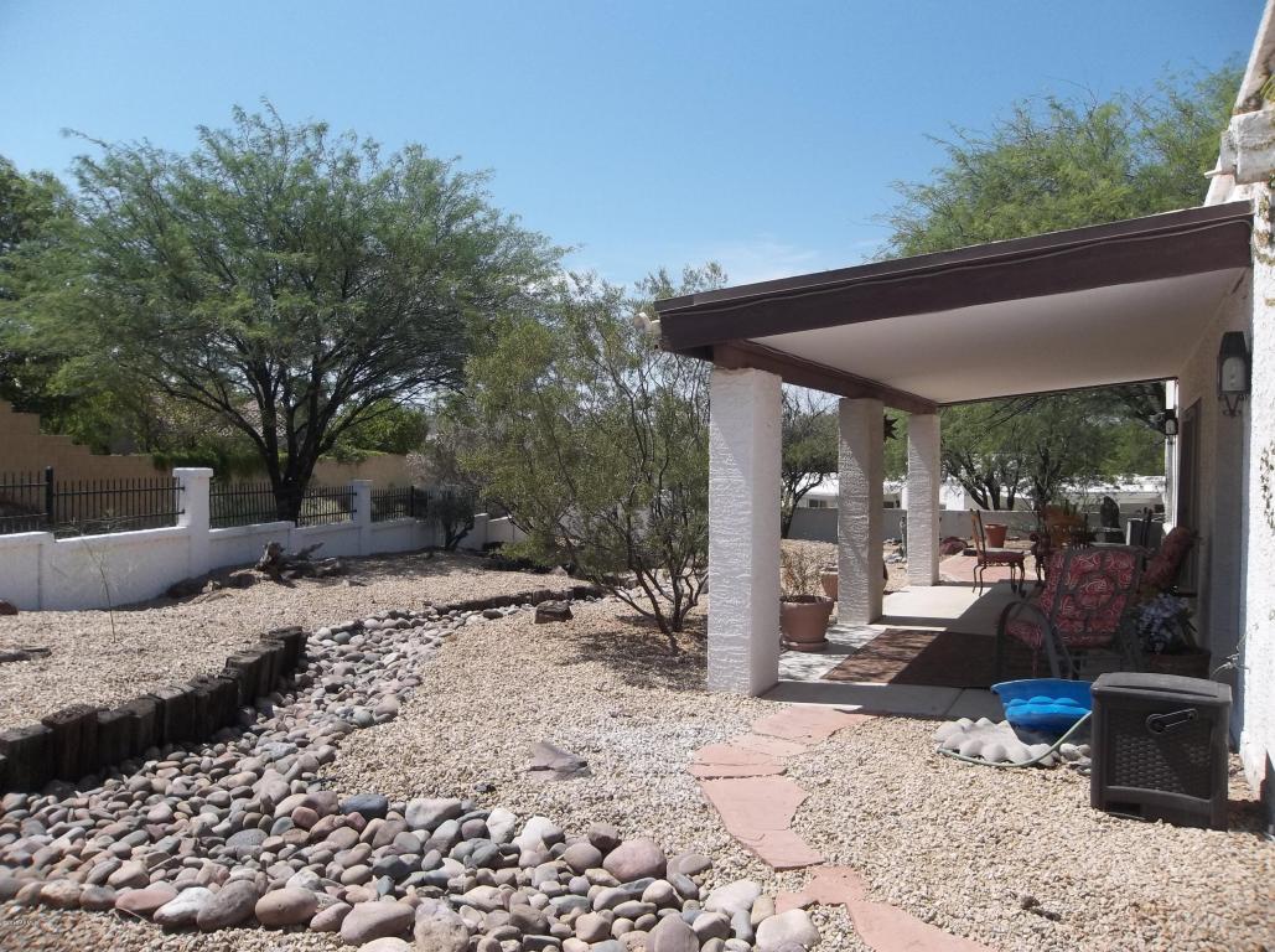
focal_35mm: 27
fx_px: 993
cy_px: 476
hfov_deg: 65.4
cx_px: 638
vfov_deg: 51.2
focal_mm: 4.9
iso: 80
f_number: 8.9
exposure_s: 1/200
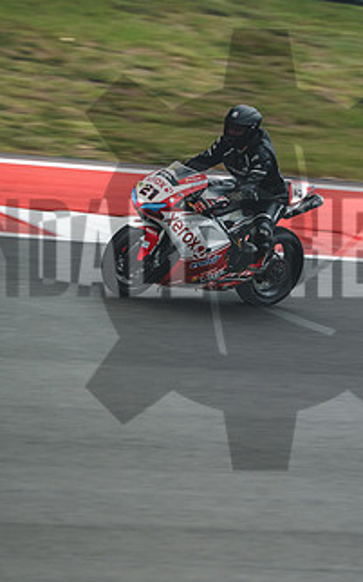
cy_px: 250
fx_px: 8729
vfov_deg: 3.8
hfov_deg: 2.4
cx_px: 260
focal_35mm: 551
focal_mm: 200
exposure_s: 1/200
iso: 160
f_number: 2.2
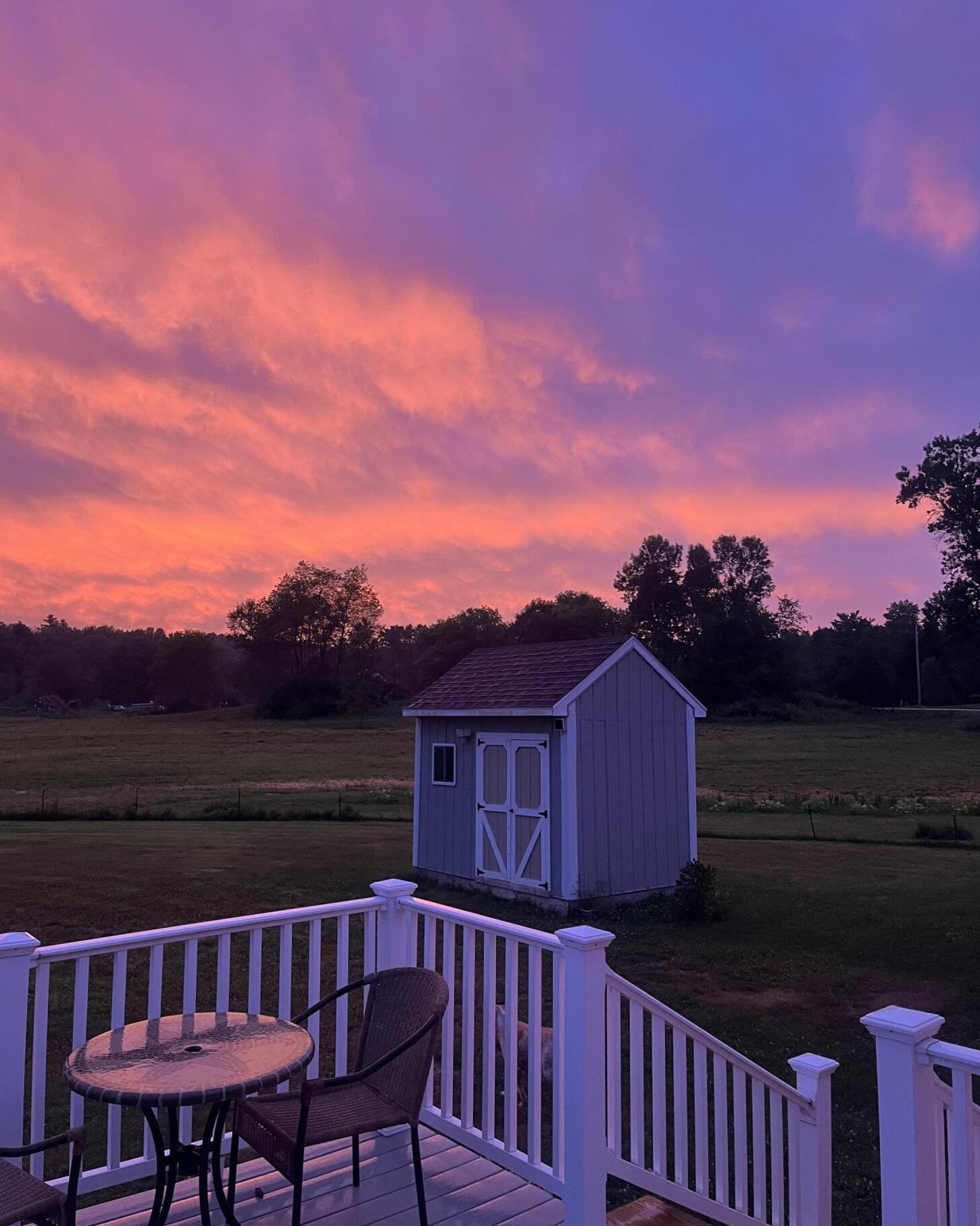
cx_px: 495
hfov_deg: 51.5
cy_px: 588
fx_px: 1015
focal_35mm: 28
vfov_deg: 62.2
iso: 160
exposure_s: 1/60
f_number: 1.6
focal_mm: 5.1
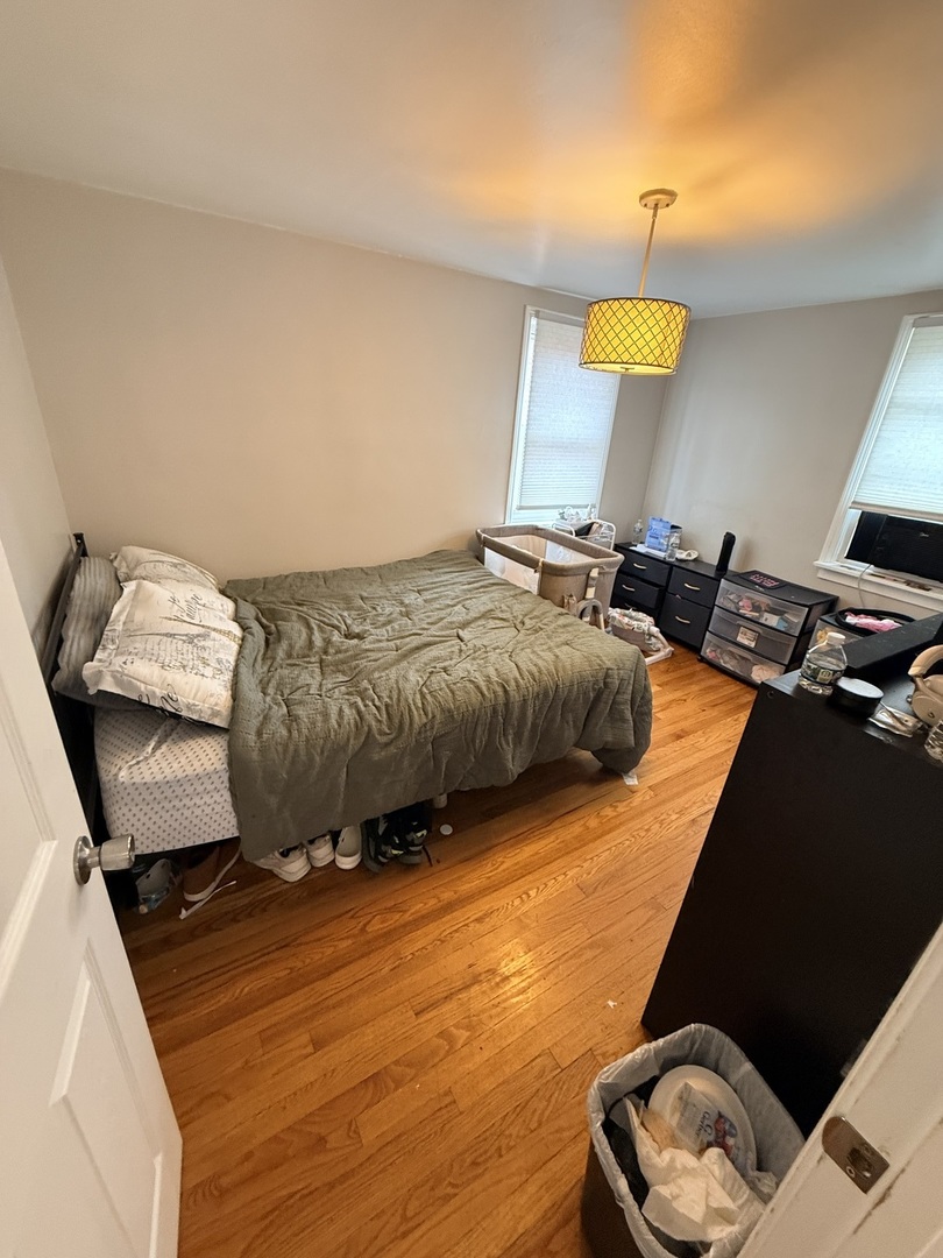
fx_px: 509
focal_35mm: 14
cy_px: 629
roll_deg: -5.9
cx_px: 472
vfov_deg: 102.1
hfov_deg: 85.7
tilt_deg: -22.2
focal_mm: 2.22
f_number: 2.2
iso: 400
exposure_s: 1/60
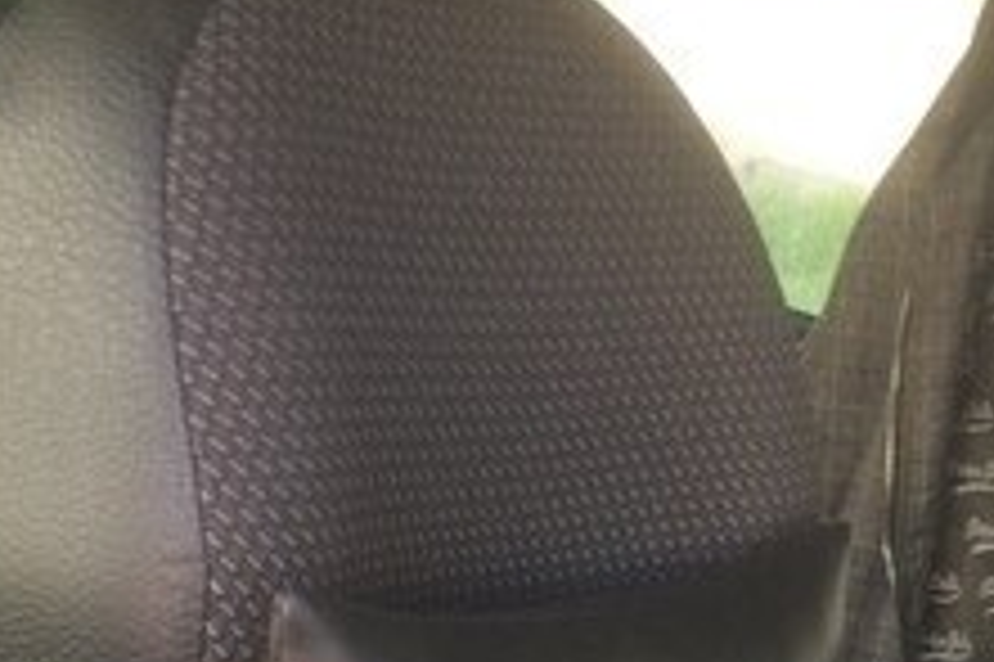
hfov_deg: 21.5
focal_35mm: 90
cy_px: 979
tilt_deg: -19.2
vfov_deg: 14.2
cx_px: 1075
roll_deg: -16.3
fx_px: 2483
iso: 32
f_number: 2.2
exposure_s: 1/33
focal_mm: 4.15
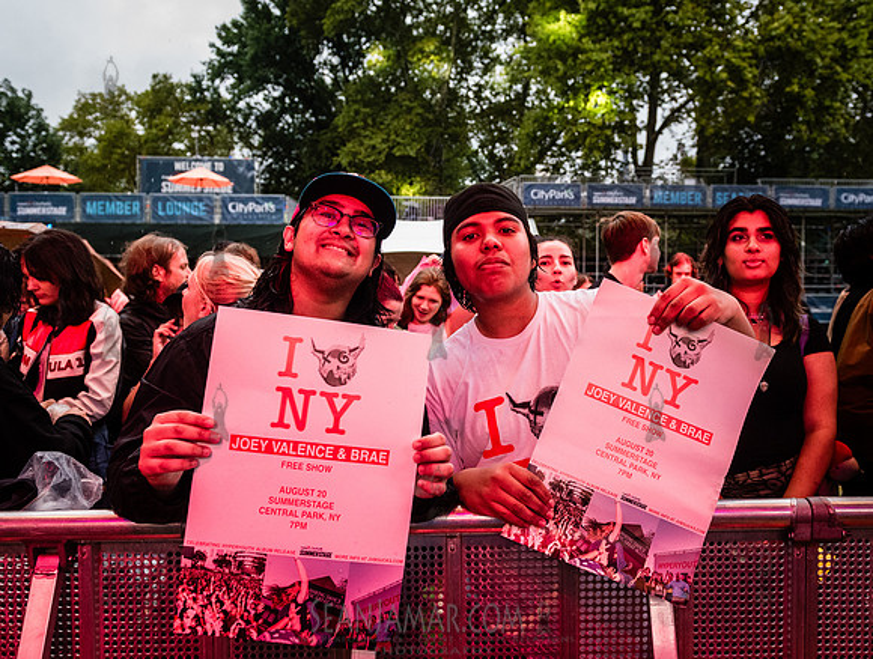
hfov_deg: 61.6
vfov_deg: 48.6
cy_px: 316
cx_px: 497
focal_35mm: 29
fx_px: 729
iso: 5000
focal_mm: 24
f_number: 3.5
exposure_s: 1/640
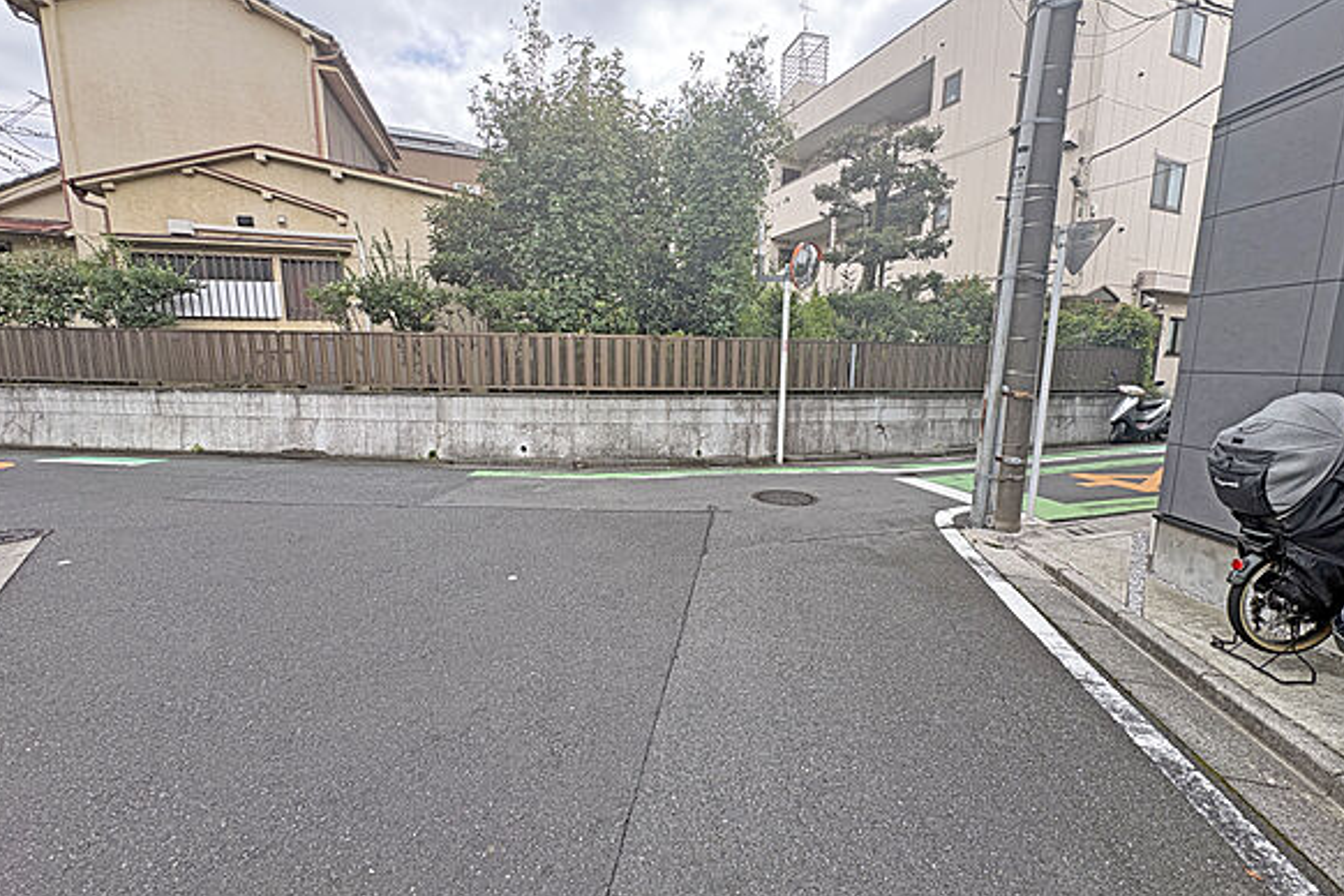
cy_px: 439
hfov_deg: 100.4
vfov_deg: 77.3
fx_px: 560
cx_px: 679
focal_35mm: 15
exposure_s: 1/244
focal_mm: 2.22
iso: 40
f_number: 2.2
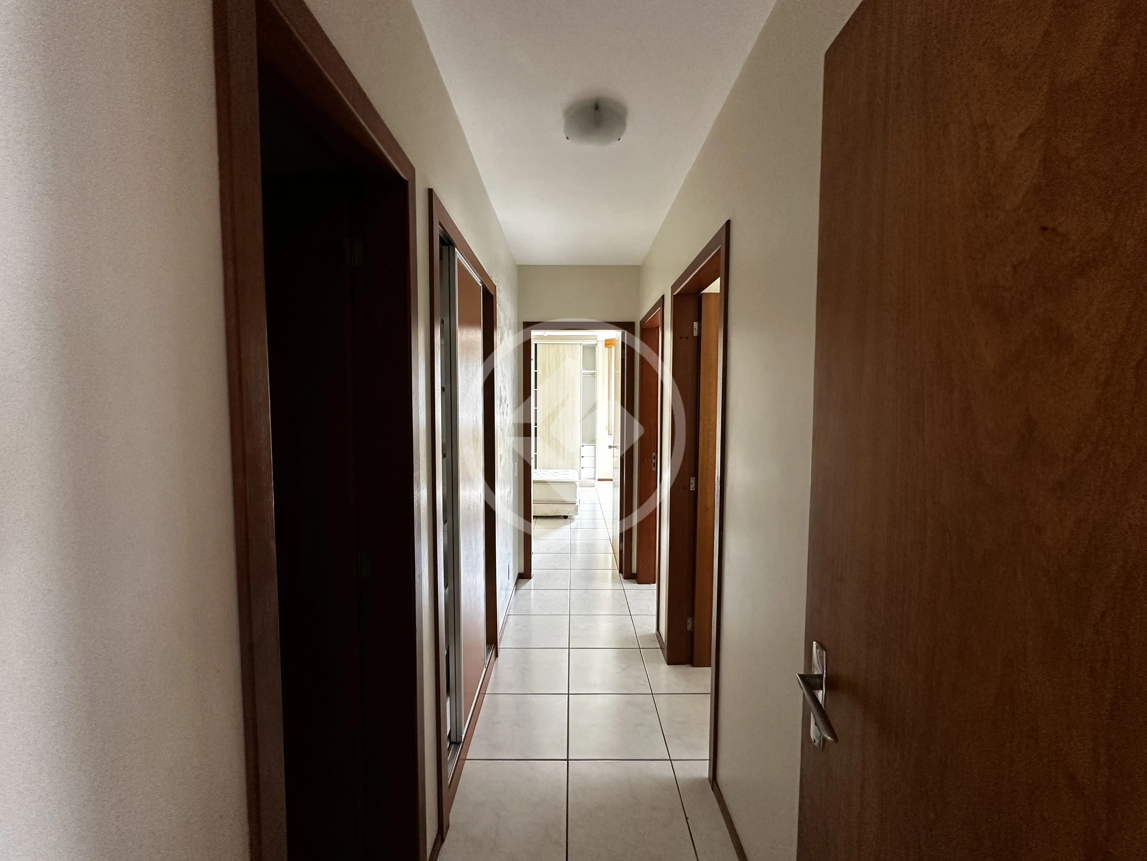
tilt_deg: -3.9
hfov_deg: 102.1
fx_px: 464
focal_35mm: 14
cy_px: 430
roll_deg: -0.1
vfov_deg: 85.7
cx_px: 574
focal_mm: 2.22
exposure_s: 1/99
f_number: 2.2
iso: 320
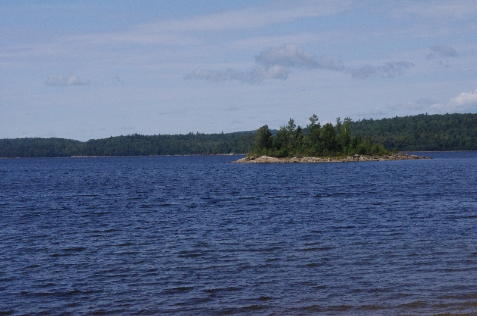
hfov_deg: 24.8
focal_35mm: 82
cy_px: 158
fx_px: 1085
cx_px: 238
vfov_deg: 16.6
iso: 3200
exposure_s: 1/800
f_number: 20
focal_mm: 55
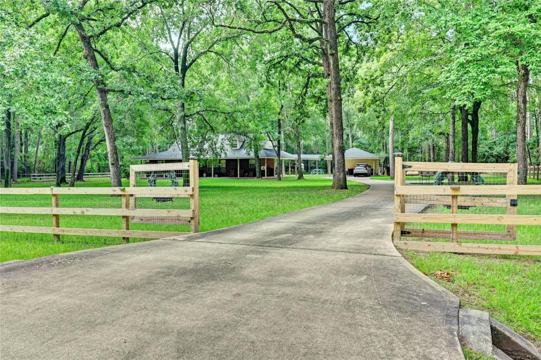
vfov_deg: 43.6
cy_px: 180
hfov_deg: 62.0
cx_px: 270
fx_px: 451
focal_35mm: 30
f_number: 8
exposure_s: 1/160
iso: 400
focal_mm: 30
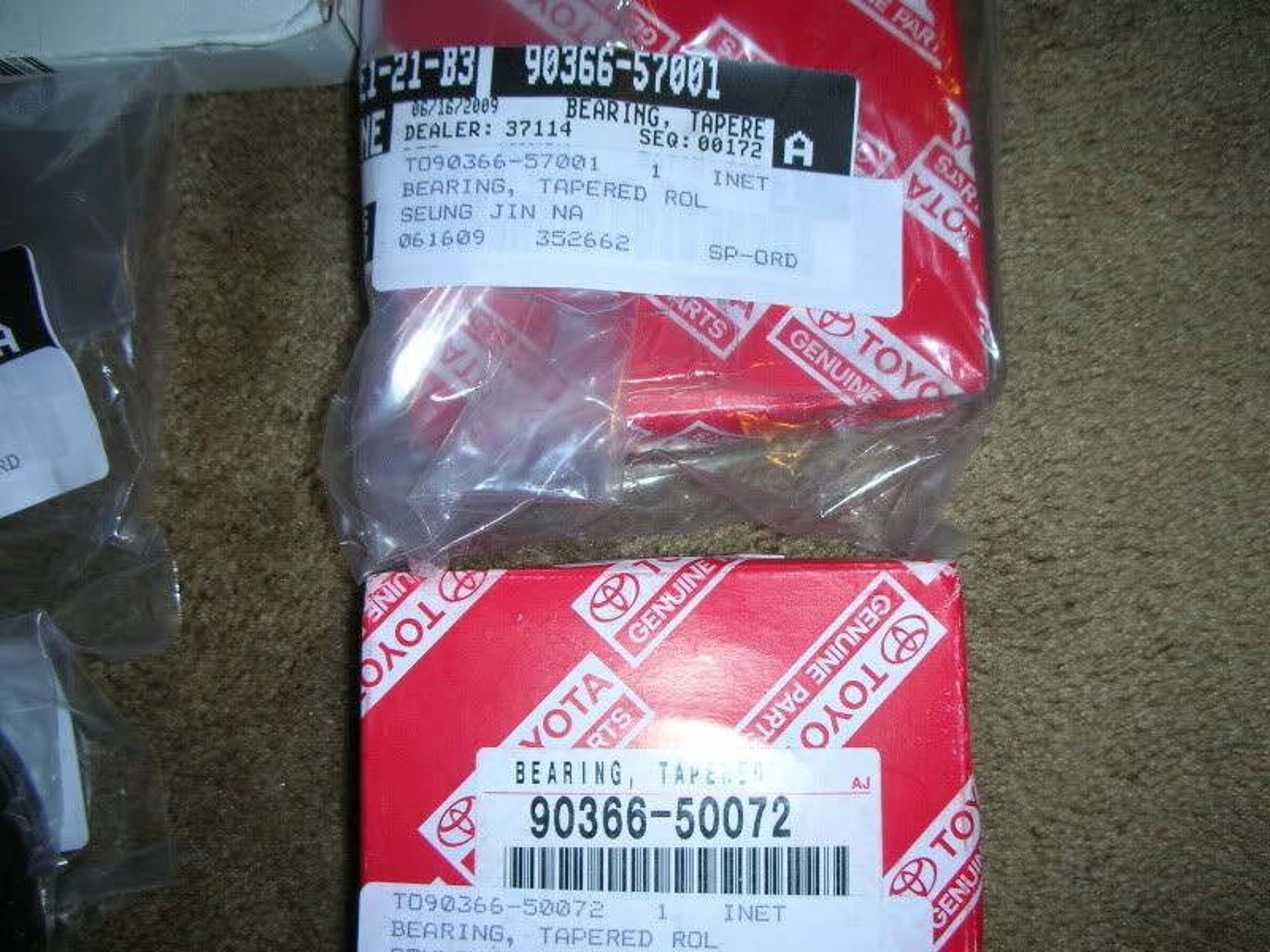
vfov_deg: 40.7
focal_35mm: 35
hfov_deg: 52.6
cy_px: 476
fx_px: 1284
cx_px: 635
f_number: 3
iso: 50
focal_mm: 5.8
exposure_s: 1/60.1
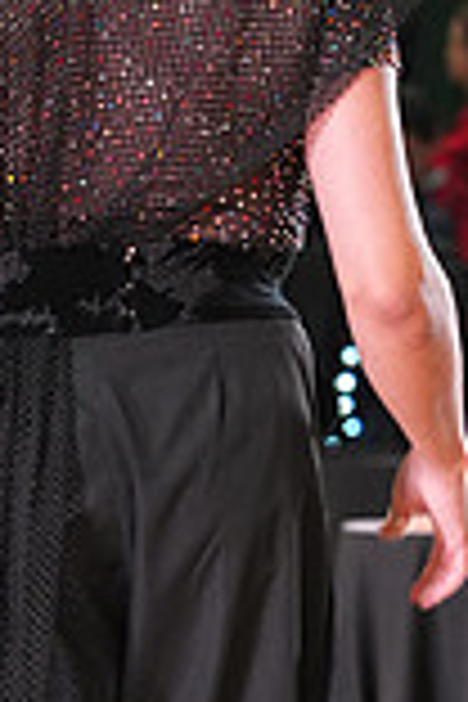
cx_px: -236
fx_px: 9145
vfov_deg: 4.4
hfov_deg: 2.9
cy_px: 936
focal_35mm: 469
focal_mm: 126
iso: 3200
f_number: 4.5
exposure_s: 1/200
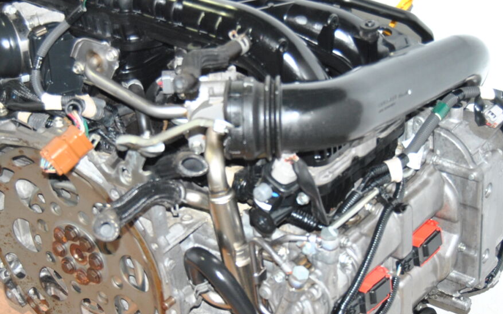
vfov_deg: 13.8
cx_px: 220
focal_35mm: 95
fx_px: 1302
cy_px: 170
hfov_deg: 21.9
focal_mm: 34
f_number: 4.5
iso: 400
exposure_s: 1/125
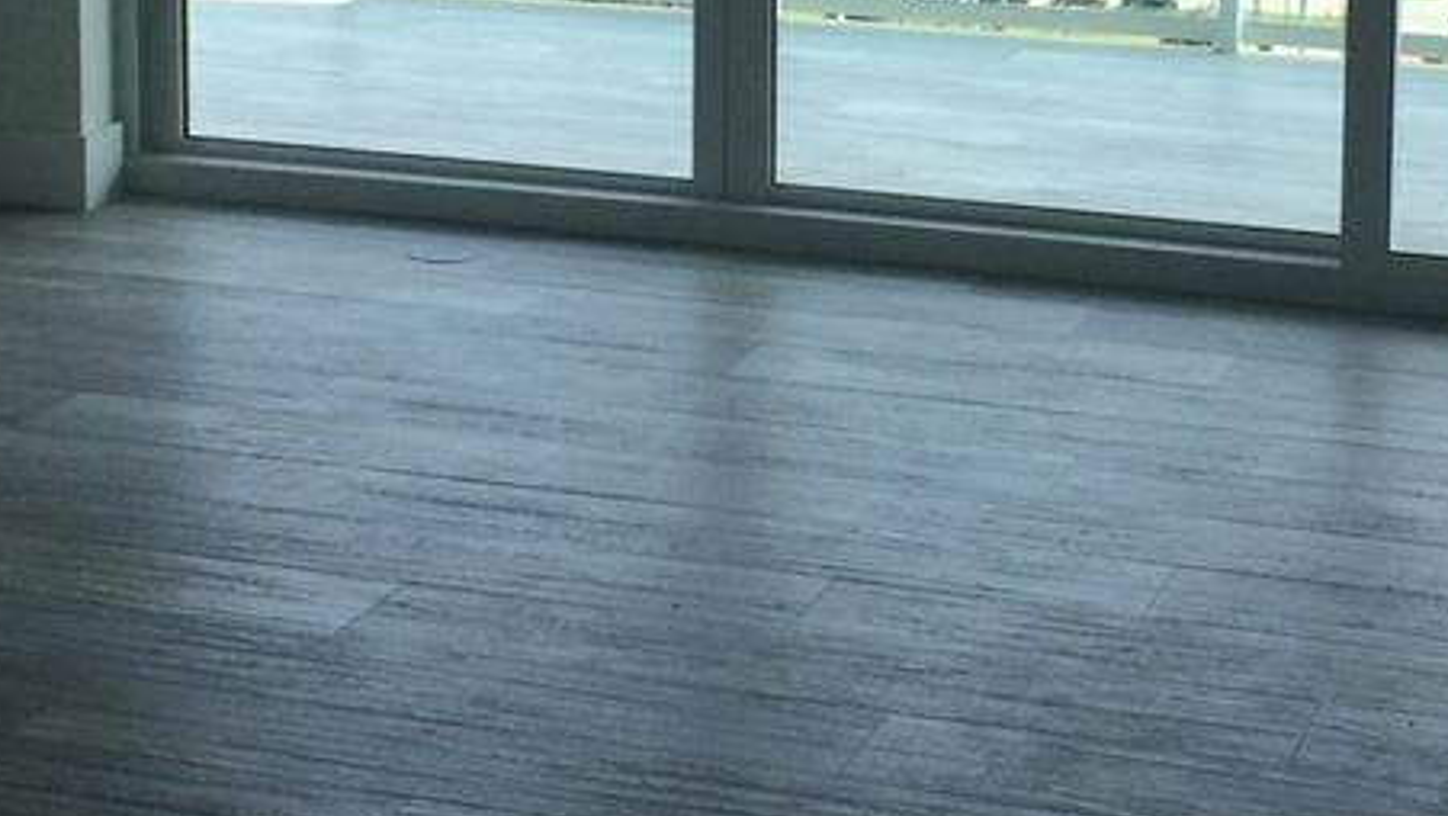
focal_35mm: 84
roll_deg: +0.7
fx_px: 3226
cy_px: -193
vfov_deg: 13.9
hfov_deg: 25.2
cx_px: 931
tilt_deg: -5.8
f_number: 2.2
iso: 32
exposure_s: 1/720
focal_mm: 4.15
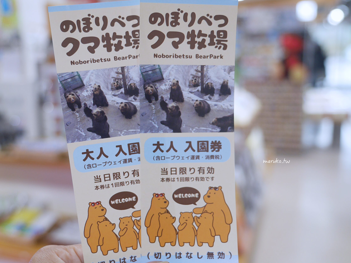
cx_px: 160
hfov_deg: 47.8
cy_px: 138
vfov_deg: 36.8
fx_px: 396
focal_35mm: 39
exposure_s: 1/60
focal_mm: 17
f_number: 2.8
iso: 400
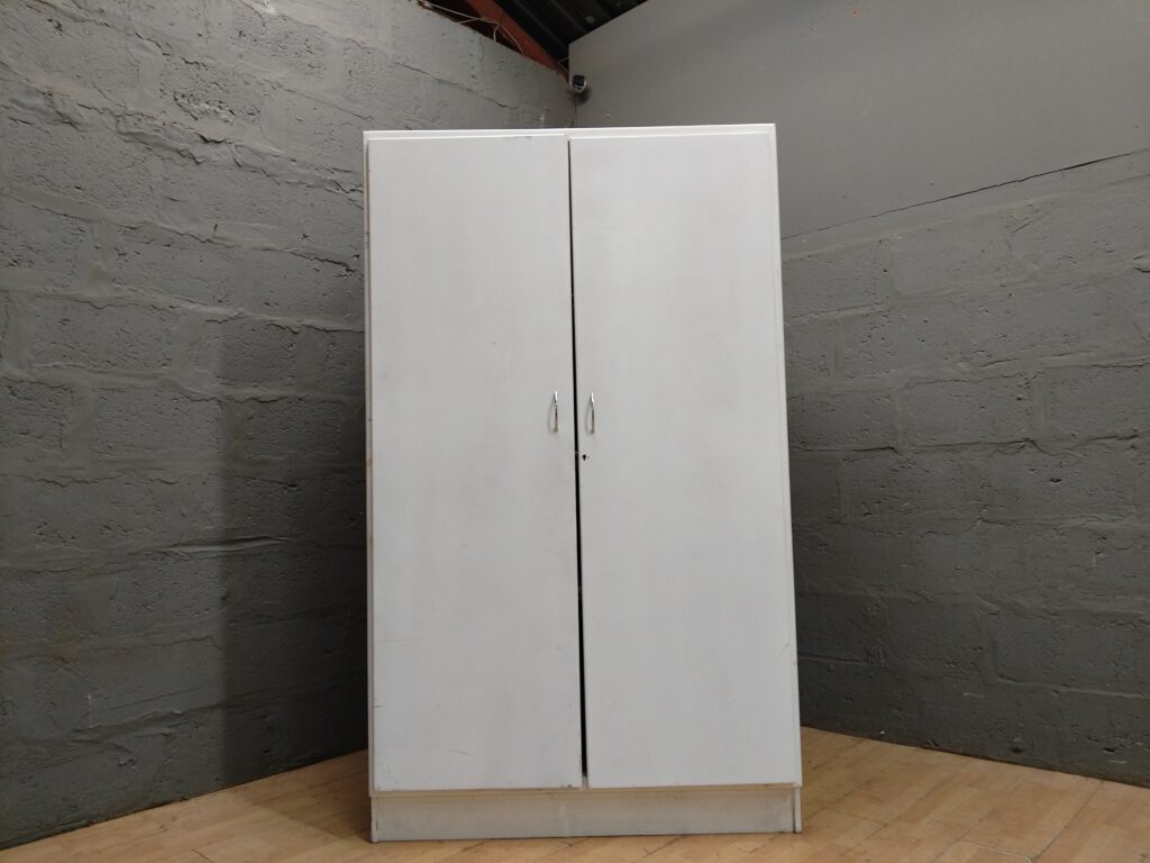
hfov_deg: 67.3
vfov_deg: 53.1
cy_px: 432
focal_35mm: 26
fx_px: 864
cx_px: 575
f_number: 1.8
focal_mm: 4.25
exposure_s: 1/25
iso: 341
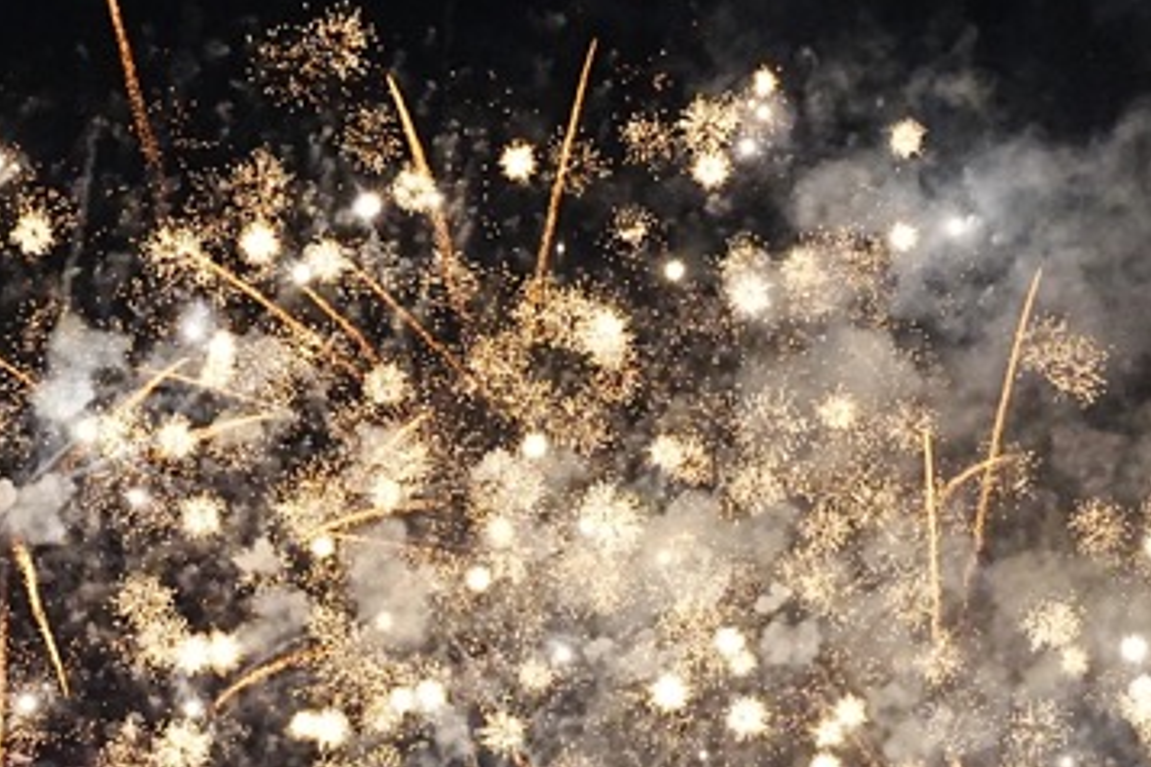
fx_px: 2494
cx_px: 332
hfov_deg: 25.8
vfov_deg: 16.8
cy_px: 896
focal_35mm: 78
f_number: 3.5
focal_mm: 29
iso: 10000
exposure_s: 1/60
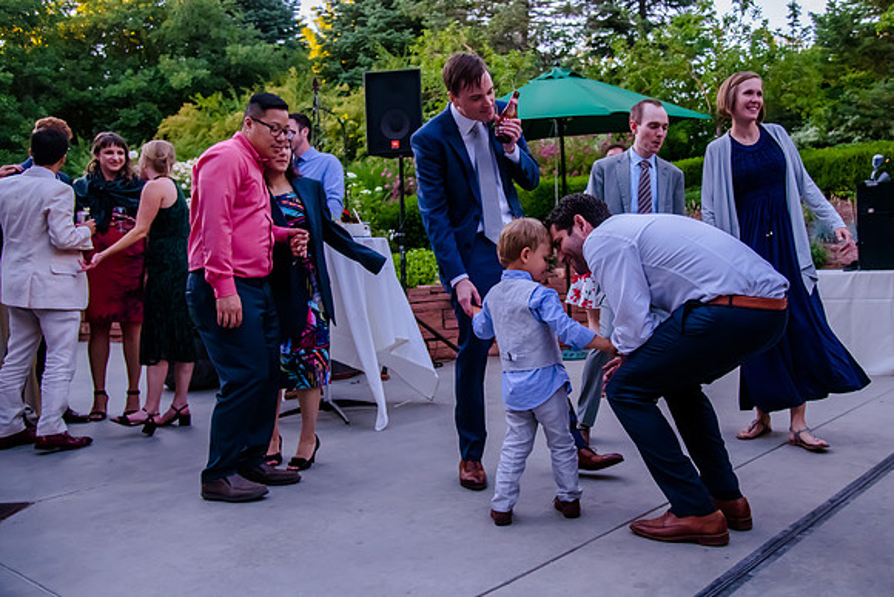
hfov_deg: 58.5
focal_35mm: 32
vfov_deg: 41.2
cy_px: 270
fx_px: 792
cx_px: 525
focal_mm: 27
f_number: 4
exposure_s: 1/640
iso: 3200
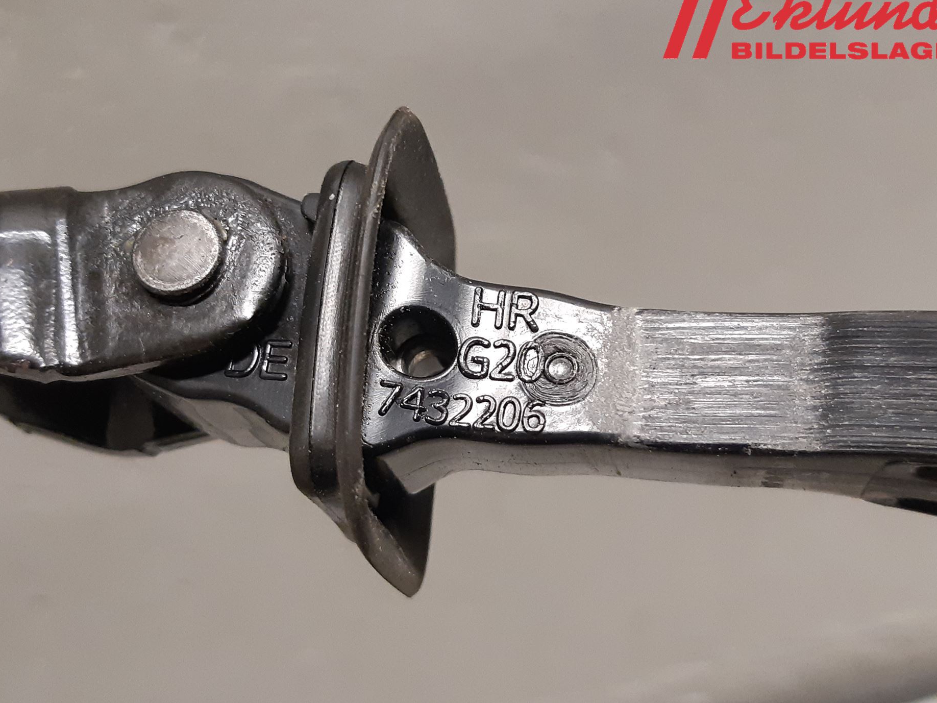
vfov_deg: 48.2
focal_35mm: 29
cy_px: 365
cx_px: 454
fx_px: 785
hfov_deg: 61.6
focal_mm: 3.93
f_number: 1.7
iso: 250
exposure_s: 1/50
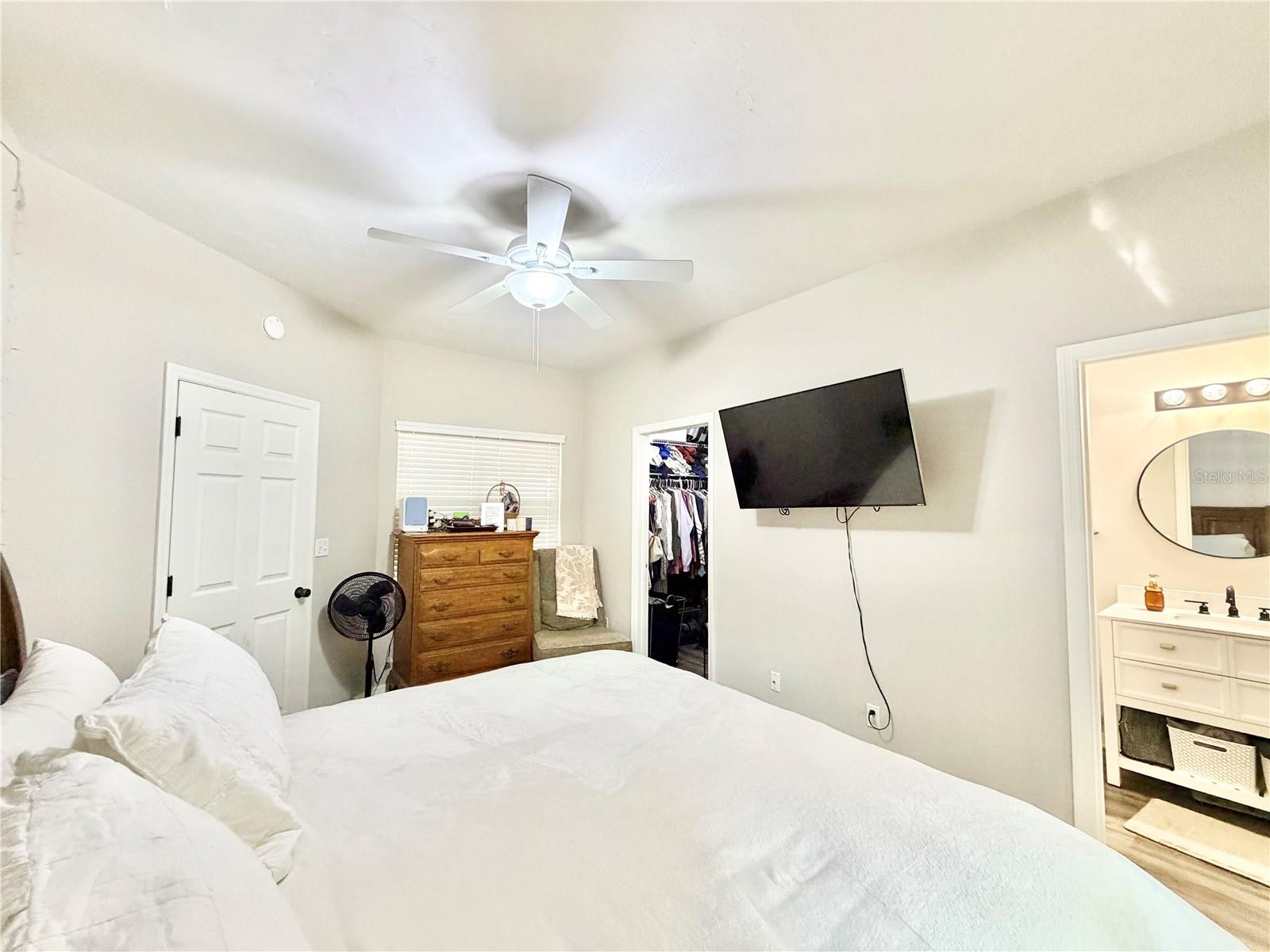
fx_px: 514
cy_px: 476
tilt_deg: +2.2
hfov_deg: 102.1
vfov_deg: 85.7
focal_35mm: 14
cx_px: 635
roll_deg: +0.2
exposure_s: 1/60
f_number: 2.2
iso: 500
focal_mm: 2.22
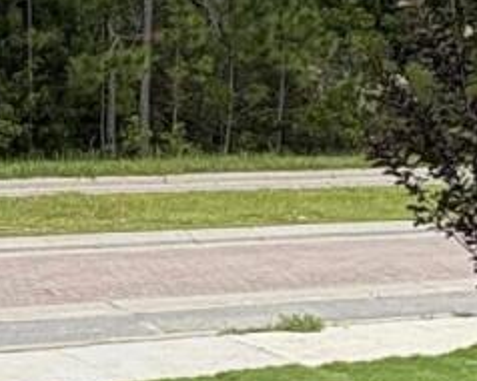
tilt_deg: -1.2
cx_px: 60
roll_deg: -0.6
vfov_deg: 13.4
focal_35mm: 115
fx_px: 1622
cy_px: 104
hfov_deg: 16.5
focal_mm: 2.22
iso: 40
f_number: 2.2
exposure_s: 1/2342
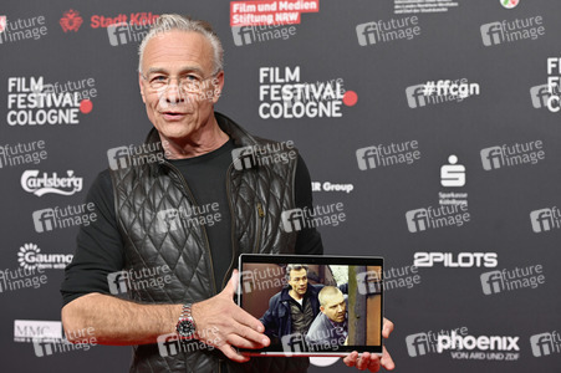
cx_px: 280
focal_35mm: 70
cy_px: 186
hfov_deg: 28.9
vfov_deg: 19.4
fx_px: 1090
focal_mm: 70
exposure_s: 1/200
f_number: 5
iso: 1000
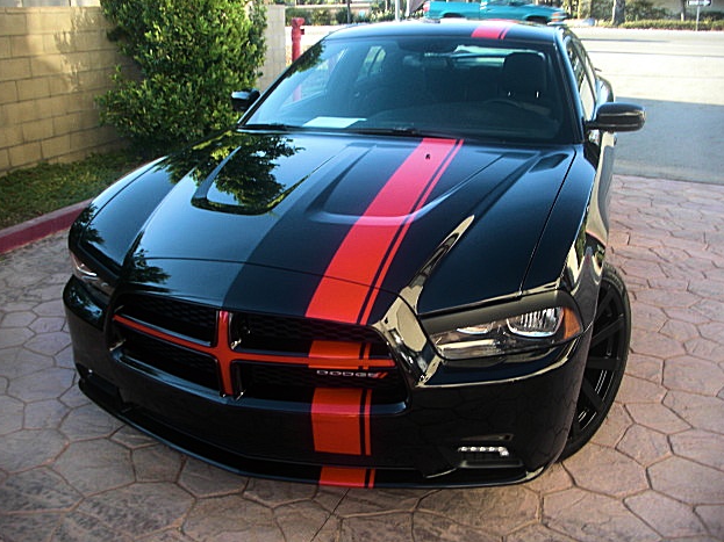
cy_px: 267
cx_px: 358
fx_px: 774
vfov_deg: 38.7
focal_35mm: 37
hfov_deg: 50.1
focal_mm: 6.3
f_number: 2.8
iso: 50
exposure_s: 1/100
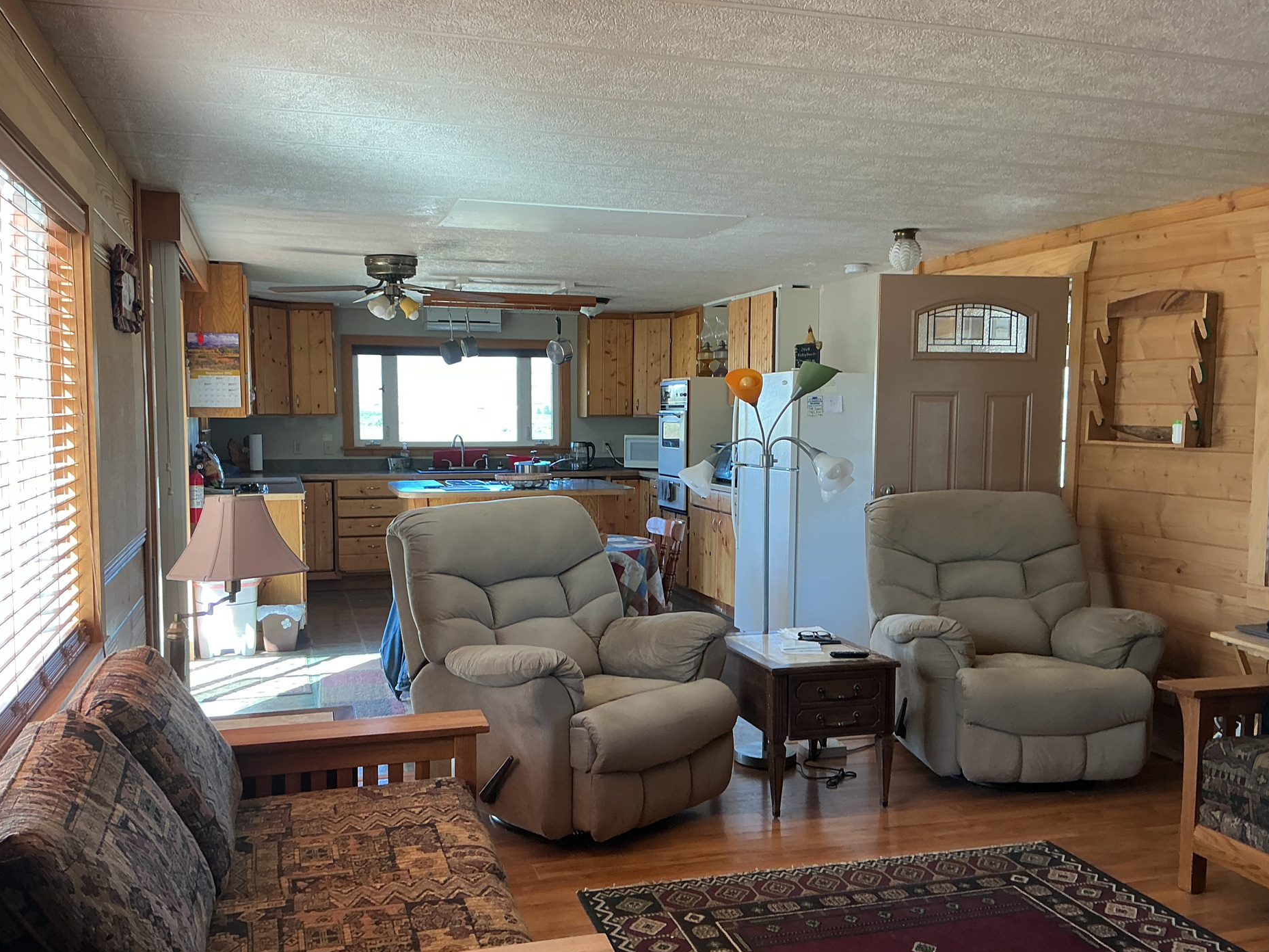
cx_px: 633
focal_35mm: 32
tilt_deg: -7.0
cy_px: 511
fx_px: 1173
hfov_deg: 56.8
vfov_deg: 44.1
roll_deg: +0.0
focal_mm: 3
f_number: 1.8
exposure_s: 1/60
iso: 50
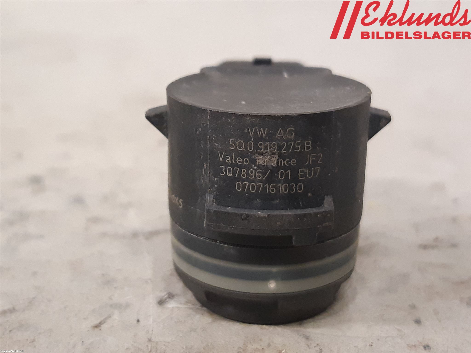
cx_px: 236
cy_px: 176
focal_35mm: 26
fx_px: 354
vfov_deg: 53.1
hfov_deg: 67.3
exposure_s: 1/33
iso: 250
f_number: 1.7
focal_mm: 3.93
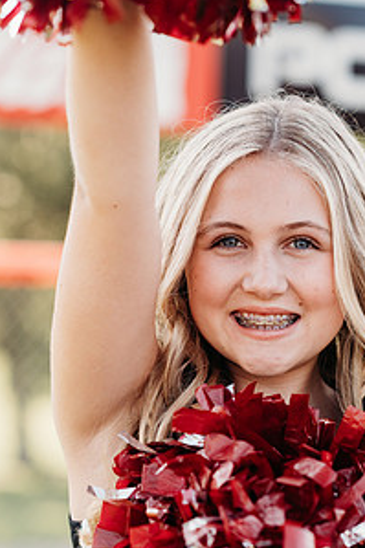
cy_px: 301
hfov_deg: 10.7
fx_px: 1949
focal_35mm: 128
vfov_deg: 16.0
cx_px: 251
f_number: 2.8
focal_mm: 85
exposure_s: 1/500
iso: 200
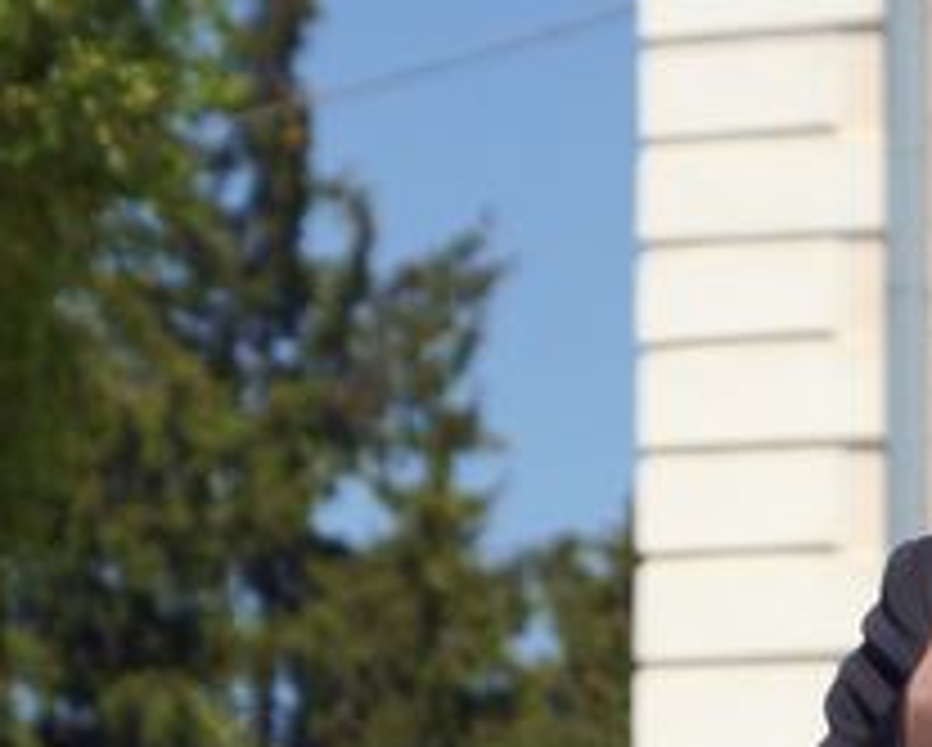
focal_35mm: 238
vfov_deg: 6.5
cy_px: 760
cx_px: 1414
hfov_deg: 7.9
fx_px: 6571
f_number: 6.3
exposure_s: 1/500
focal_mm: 50
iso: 100
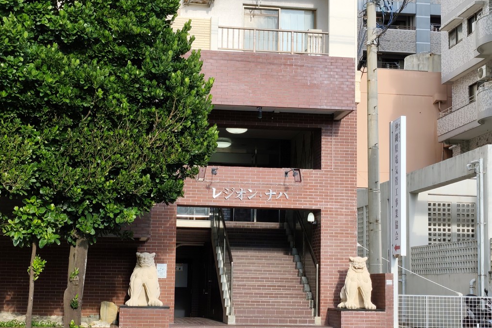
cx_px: 244
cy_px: 182
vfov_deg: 21.2
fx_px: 875
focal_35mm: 64
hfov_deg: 31.4
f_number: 1.7
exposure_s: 1/376
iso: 50
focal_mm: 6.07
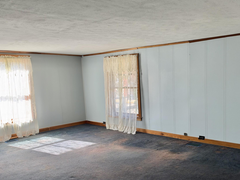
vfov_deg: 42.8
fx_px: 229
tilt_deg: -6.4
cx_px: 136
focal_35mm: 33
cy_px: 106
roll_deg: +2.5
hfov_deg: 55.2
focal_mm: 6.93
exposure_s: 1/121
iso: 100
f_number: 1.8
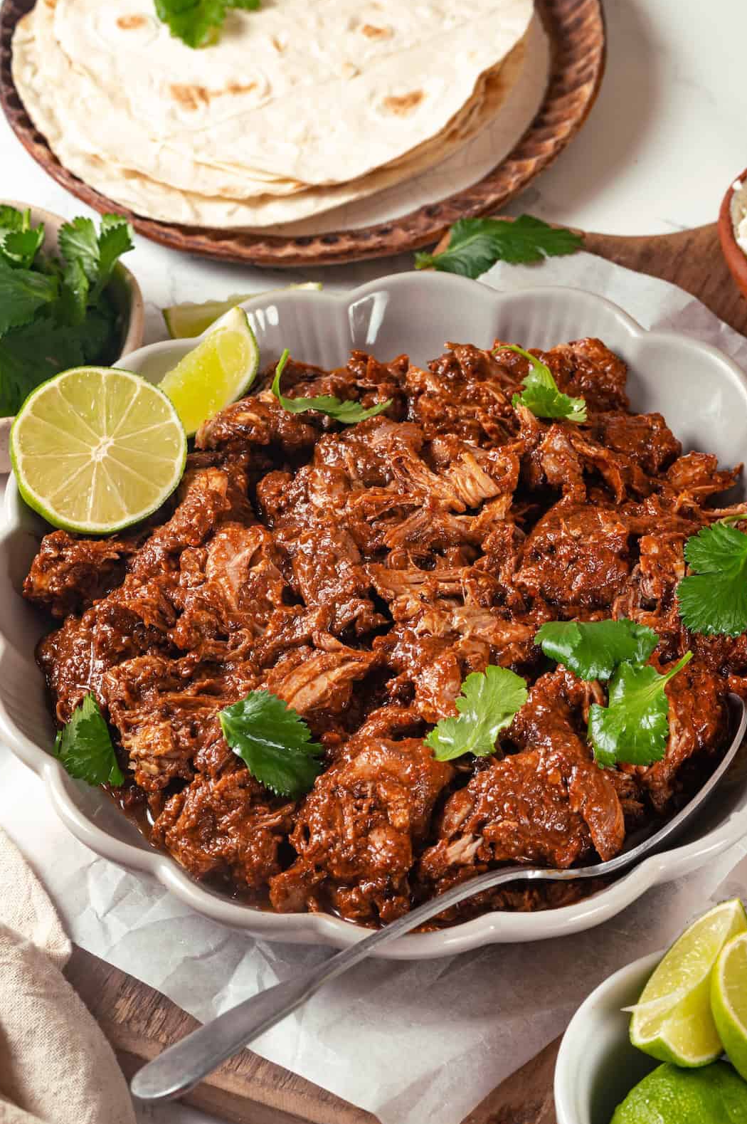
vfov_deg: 17.1
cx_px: 393
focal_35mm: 120
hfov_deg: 11.4
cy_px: 592
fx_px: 3741
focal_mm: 105
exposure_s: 1/160
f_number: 16
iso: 100
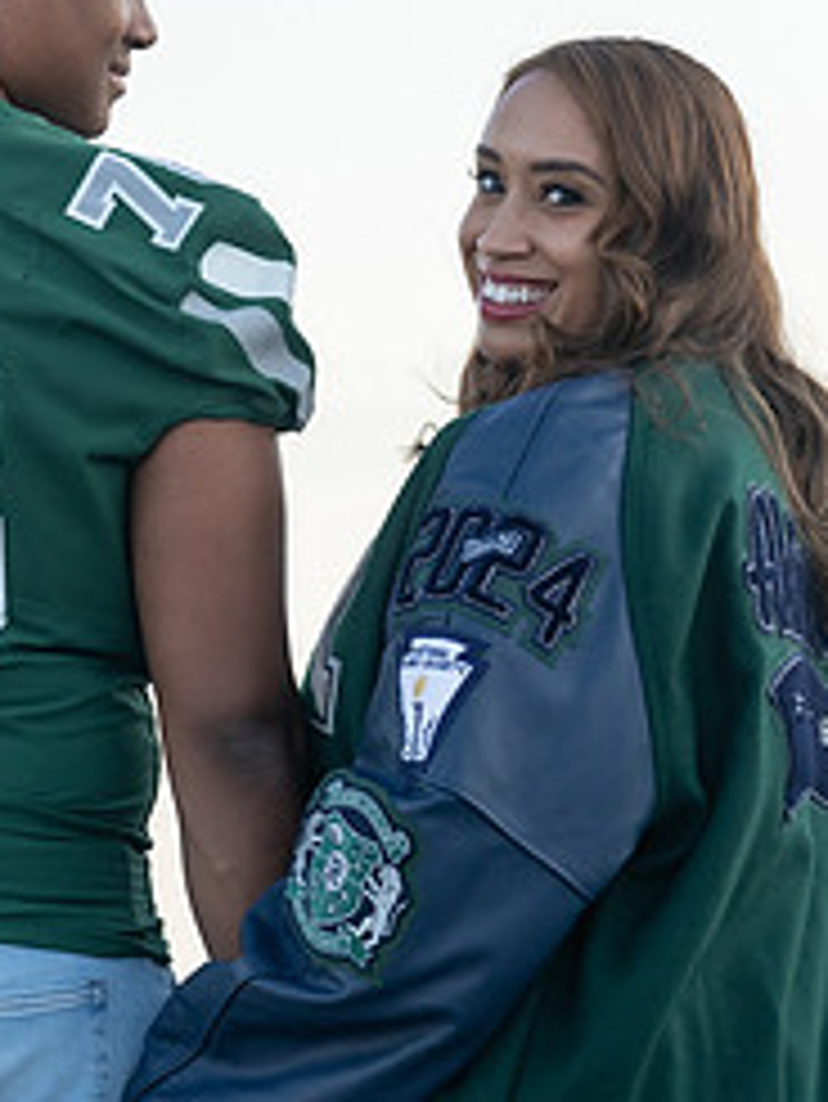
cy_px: 425
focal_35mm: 424
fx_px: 13511
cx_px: 320
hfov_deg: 3.5
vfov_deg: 4.7
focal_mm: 186
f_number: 2.8
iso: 400
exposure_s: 1/1000
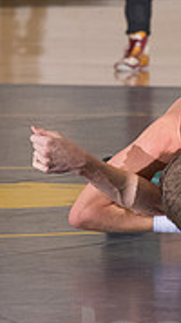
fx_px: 5893
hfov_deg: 1.8
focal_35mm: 690
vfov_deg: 3.1
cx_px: 393
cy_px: 118
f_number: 5.6
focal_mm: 135
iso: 2000
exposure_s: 1/250
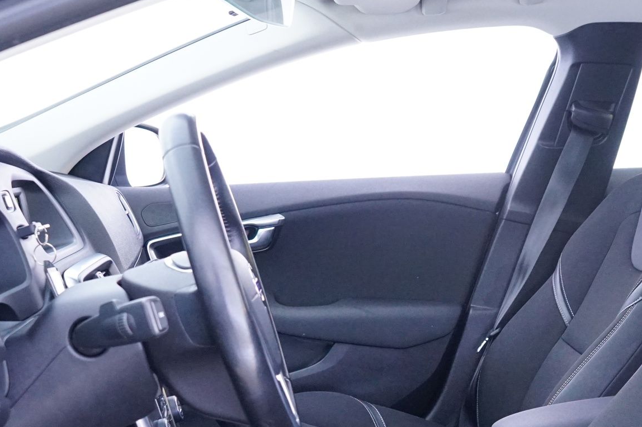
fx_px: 1088
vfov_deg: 21.8
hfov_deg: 32.8
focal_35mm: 61
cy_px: 382
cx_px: 384
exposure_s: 1/8
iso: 3200
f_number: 5.6
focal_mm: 28
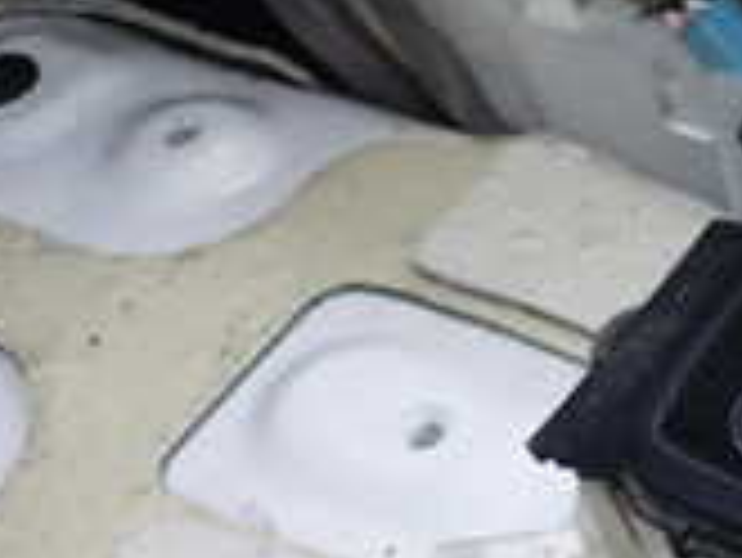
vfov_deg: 13.6
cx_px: 1174
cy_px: 392
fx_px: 2338
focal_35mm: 109
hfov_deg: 16.2
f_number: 6.3
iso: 200
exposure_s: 1/30
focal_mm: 5.4
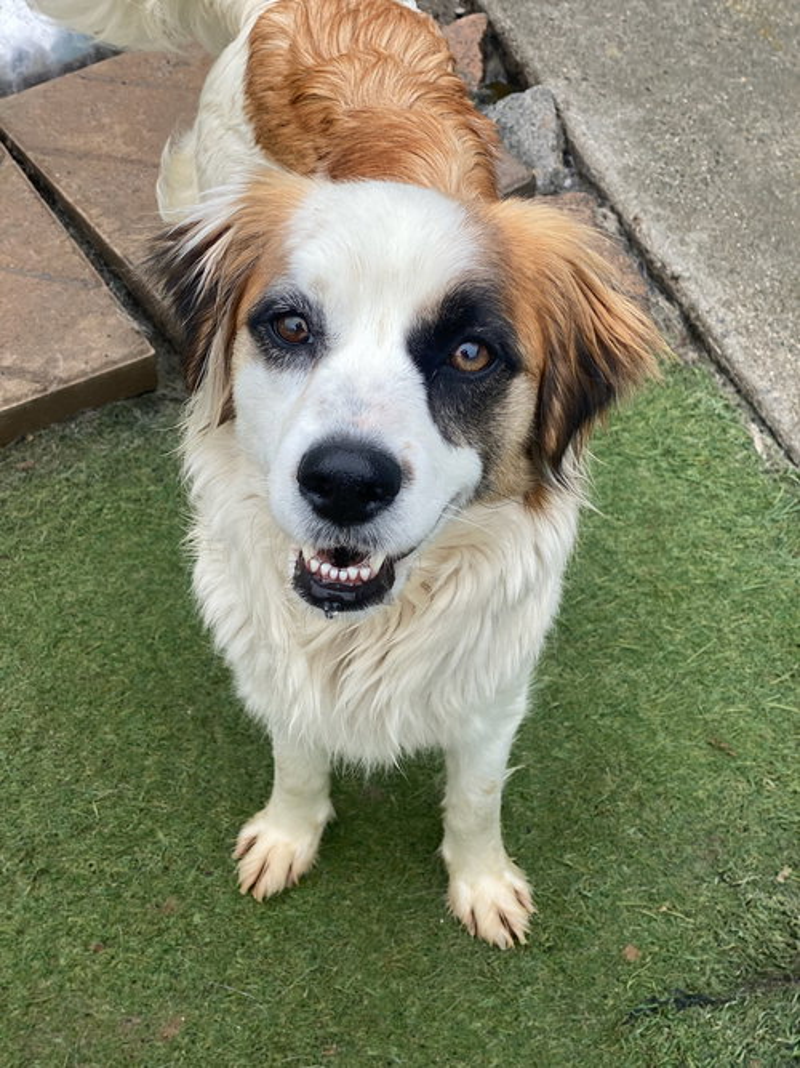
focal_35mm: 52
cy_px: 534
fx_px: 1603
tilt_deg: -50.2
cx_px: 400
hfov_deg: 28.0
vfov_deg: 36.8
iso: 20
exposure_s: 1/222
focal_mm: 6
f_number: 2
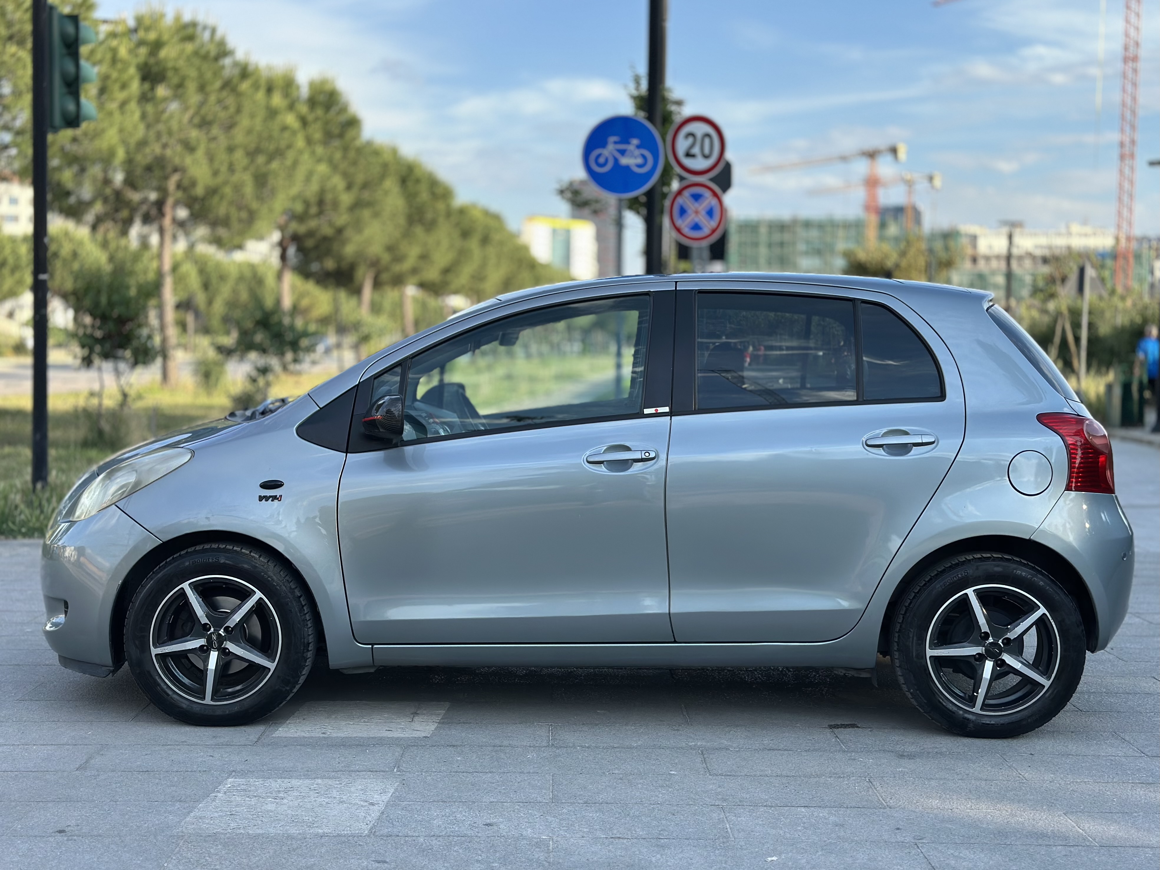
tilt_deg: -3.9
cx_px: 580
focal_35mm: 48
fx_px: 1609
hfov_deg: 39.7
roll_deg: -1.2
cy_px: 435
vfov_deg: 30.3
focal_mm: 6.86
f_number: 1.78
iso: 80
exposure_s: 1/1145
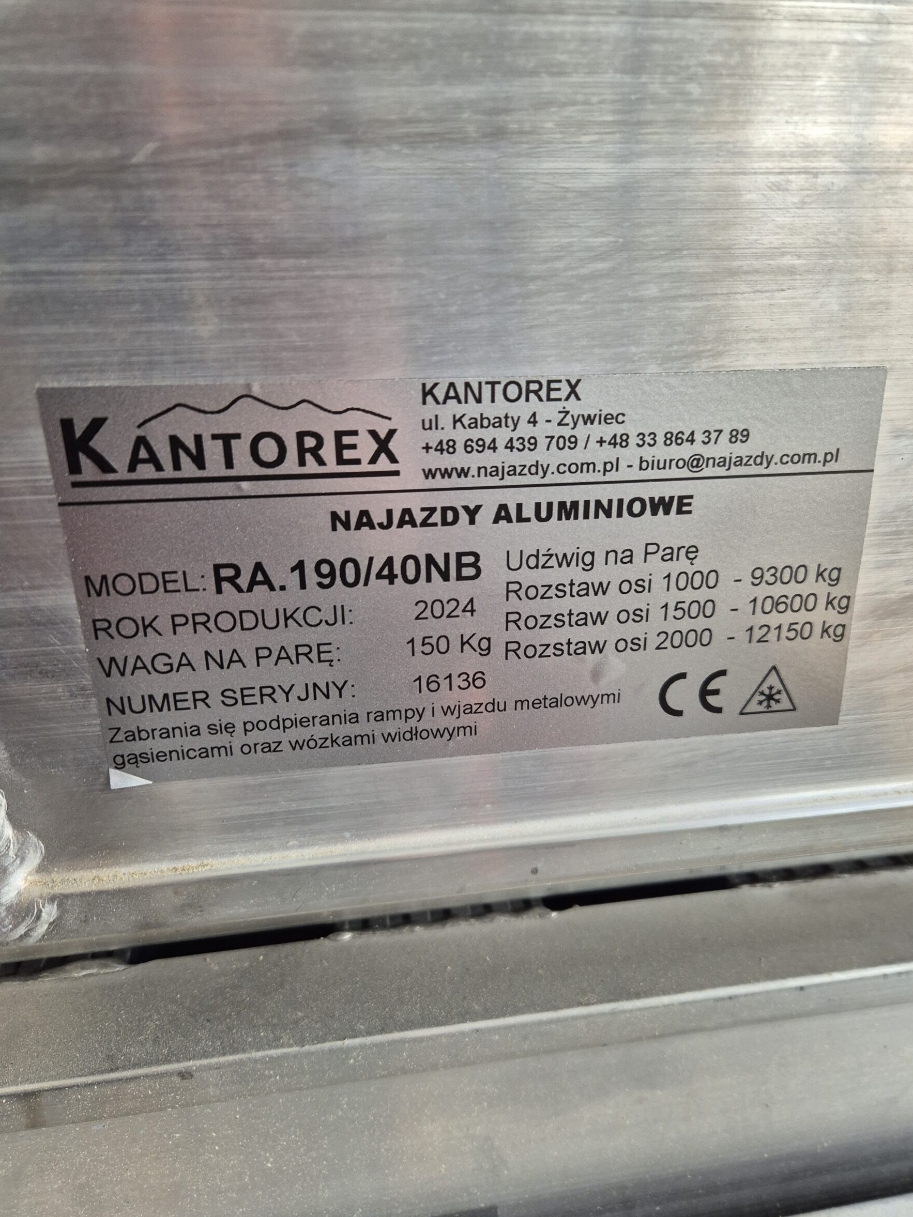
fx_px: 879
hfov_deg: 54.9
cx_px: 473
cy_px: 649
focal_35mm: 25
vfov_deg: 69.3
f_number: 1.8
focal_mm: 5.4
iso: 250
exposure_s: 1/100
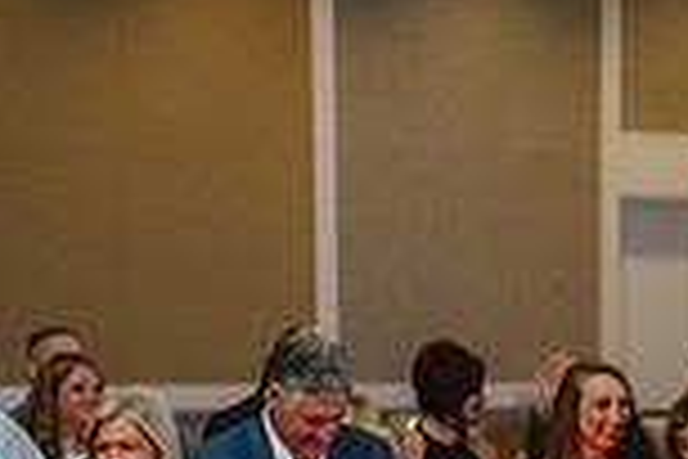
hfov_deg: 12.1
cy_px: 745
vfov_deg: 8.0
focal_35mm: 167
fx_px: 3191
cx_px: 796
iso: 1250
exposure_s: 1/80
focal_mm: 44
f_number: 2.8
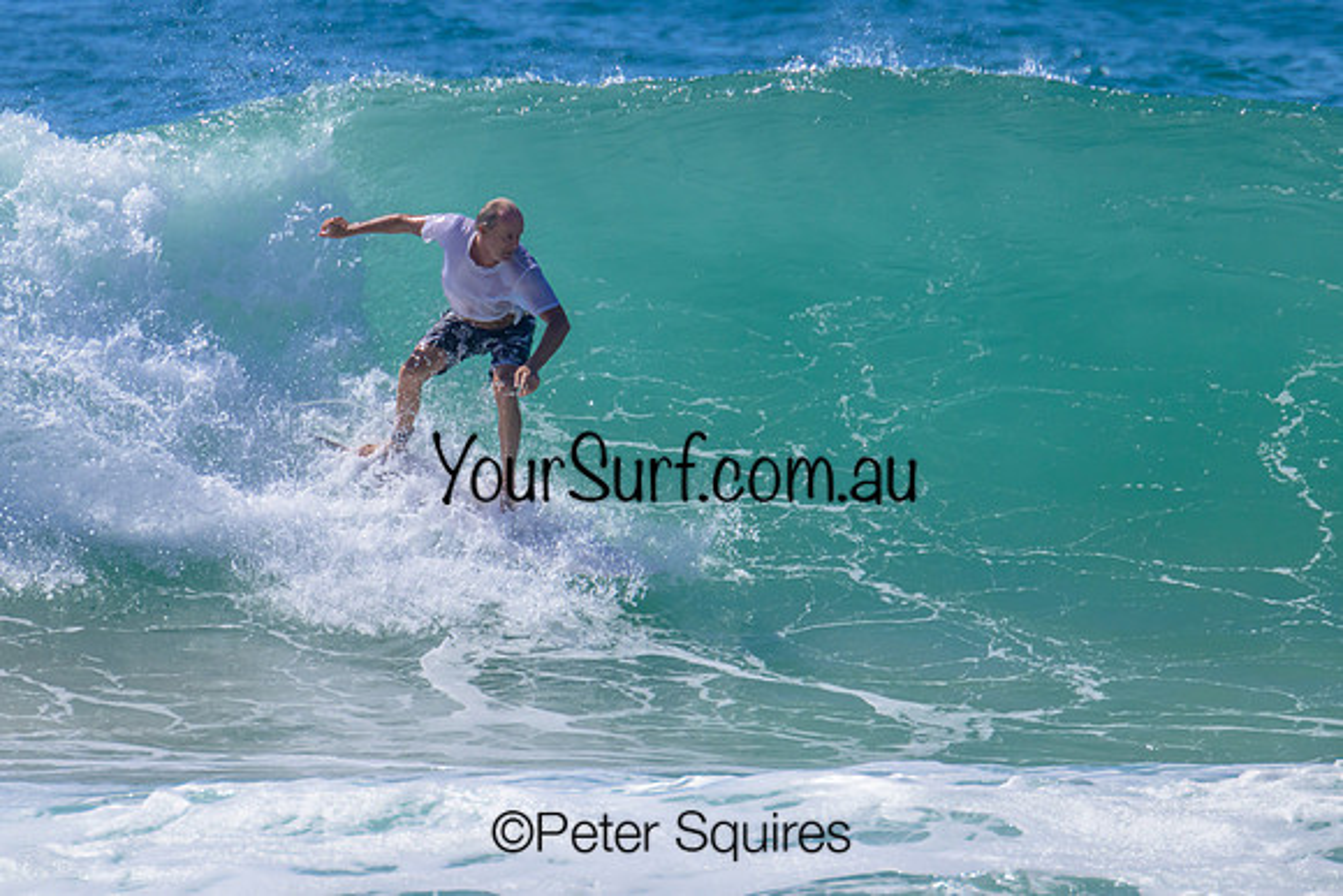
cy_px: 352
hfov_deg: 1.9
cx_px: 607
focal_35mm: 1099
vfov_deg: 1.3
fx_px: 41006
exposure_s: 1/2000
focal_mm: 800
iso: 800
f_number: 11
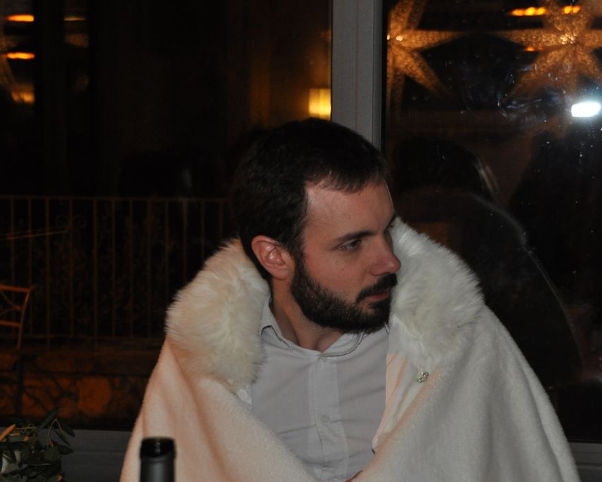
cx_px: 322
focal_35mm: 84
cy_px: 266
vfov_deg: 18.3
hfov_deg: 22.7
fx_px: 1497
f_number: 4.8
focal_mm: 40
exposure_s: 1/60
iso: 800
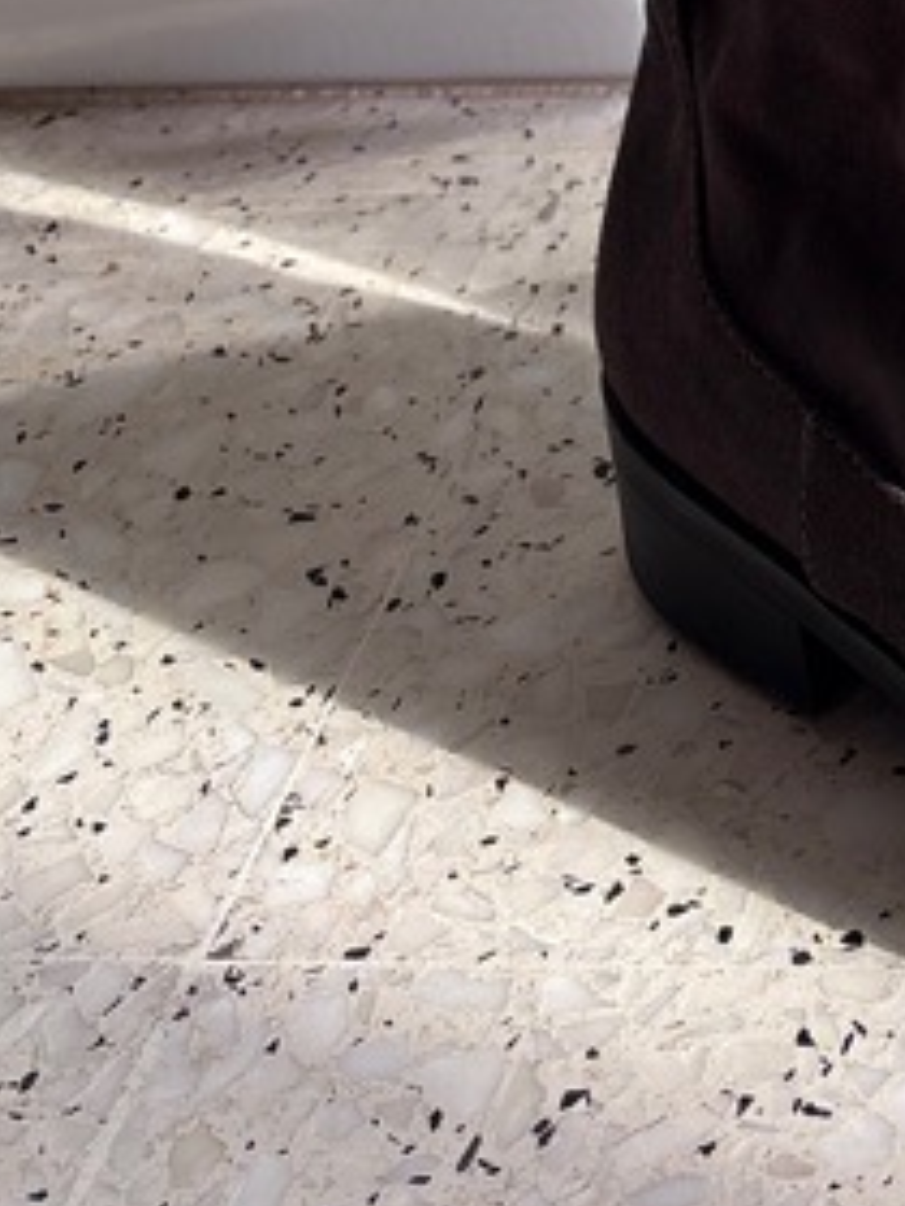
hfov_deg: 14.9
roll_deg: +6.1
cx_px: 1314
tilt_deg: -17.6
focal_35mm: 93
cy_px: -844
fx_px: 3242
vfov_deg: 17.7
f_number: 1.6
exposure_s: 1/121
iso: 40
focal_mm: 5.96
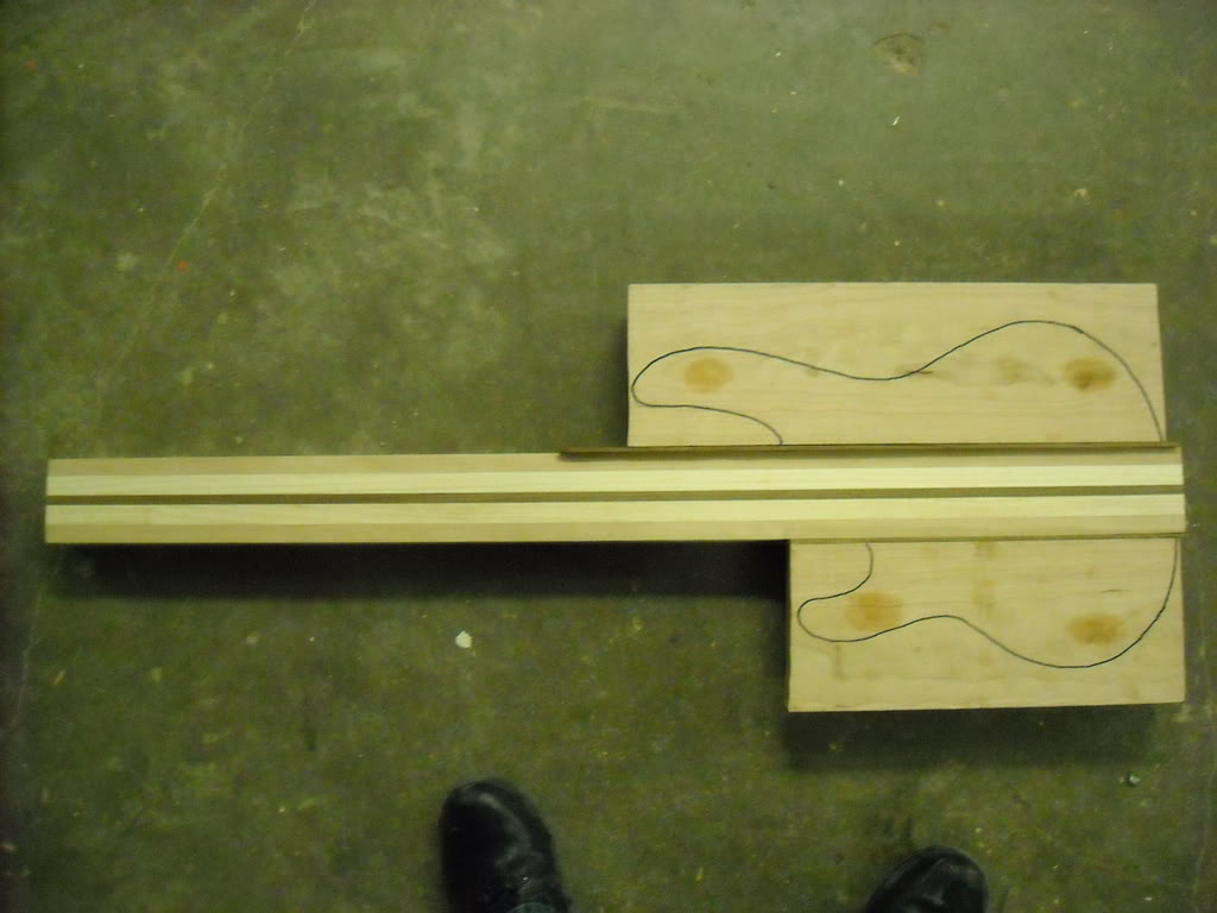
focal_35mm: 35
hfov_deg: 52.6
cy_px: 456
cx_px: 608
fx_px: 1231
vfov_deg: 40.7
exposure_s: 1/24
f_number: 2.8
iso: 800
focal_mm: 5.7
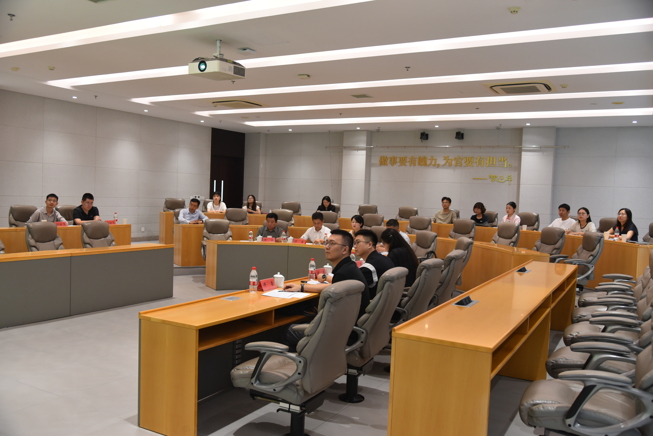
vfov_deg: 42.4
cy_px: 218
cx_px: 326
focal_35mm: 31
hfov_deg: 60.3
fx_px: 562
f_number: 4
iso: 1100
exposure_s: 1/60
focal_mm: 31
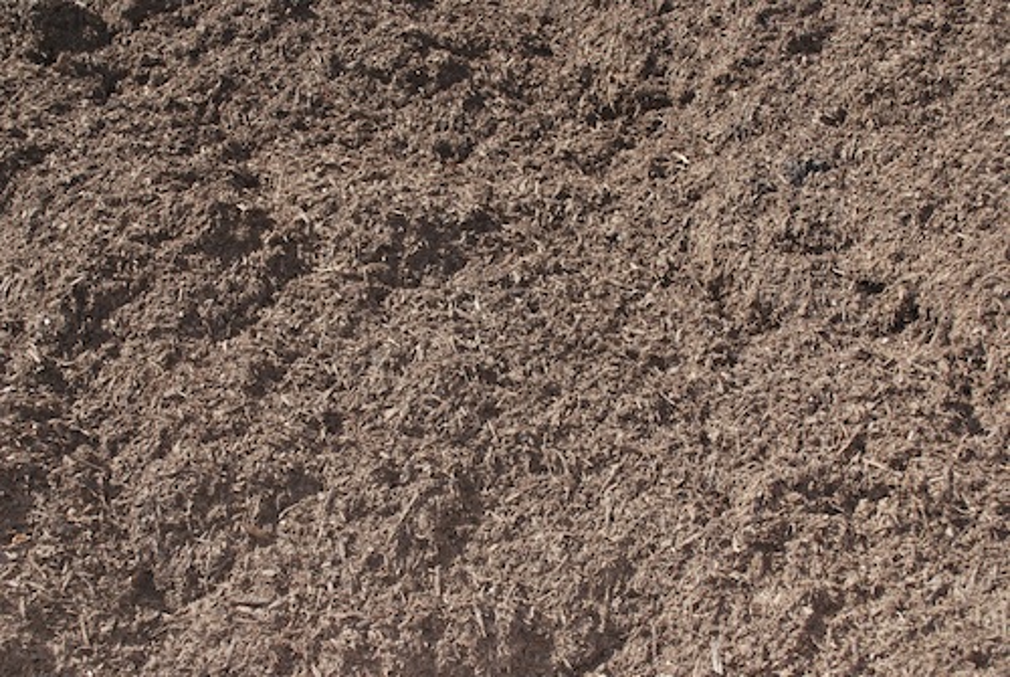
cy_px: 338
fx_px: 1222
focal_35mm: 44
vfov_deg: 30.9
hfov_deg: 44.9
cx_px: 505
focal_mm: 29
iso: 100
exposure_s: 1/160
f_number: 6.3
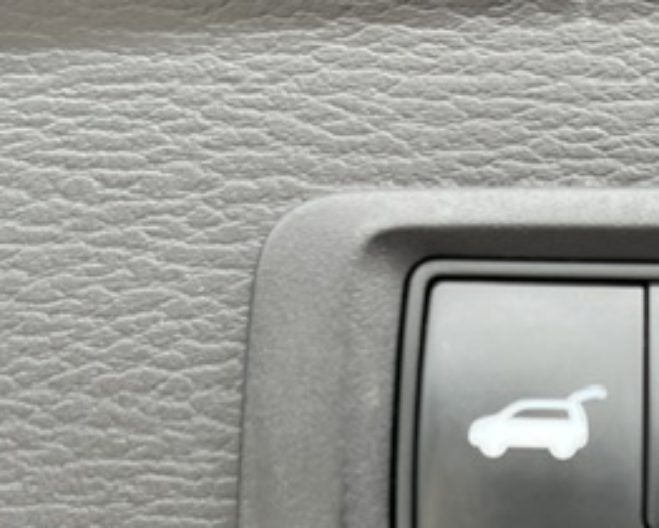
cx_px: 531
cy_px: 387
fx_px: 1210
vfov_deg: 24.4
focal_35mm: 62
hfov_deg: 29.7
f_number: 1.6
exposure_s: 1/139
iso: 50
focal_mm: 5.1
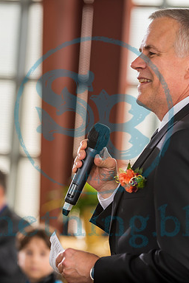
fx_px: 1488
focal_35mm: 189
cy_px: 142
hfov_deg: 7.3
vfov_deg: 10.9
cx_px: 92
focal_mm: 125
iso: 200
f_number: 2.8
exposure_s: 1/250
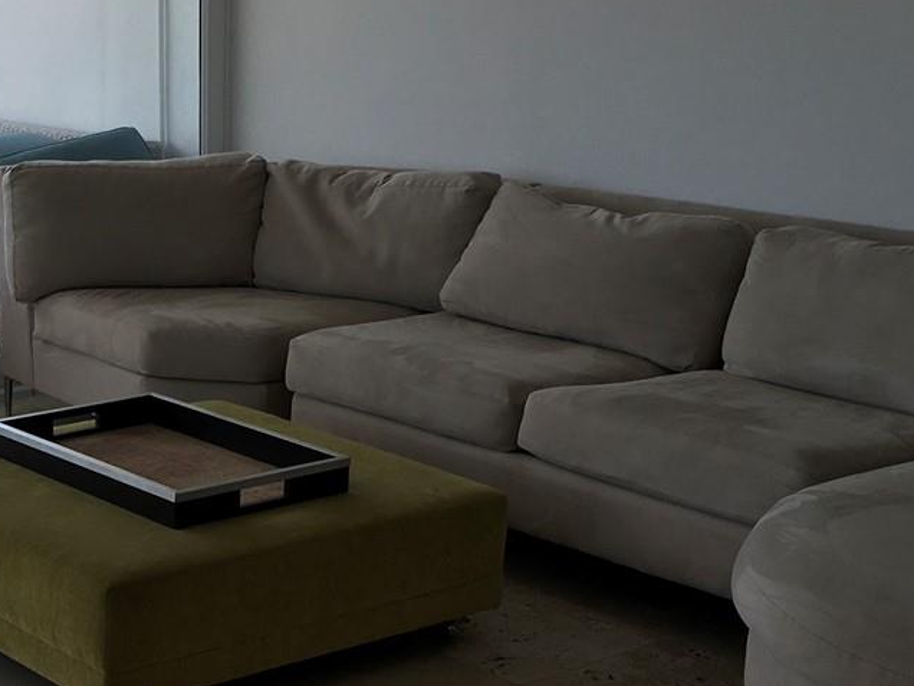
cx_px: 142
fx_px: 1927
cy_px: 531
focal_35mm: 73
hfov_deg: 26.0
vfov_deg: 20.0
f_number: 2.2
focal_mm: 4.15
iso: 25
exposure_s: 1/403
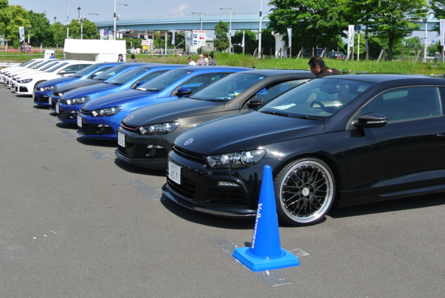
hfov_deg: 42.7
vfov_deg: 29.2
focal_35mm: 46
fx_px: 569
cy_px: 107
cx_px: 234
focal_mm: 12.7
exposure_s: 1/640
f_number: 4.5
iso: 100
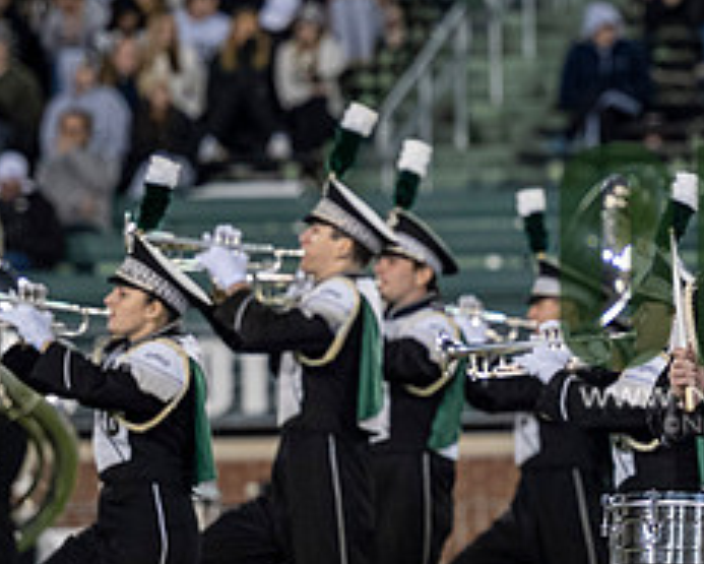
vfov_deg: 3.0
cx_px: 789
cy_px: 287
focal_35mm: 511
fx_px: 10652
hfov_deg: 3.8
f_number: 2.8
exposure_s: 1/500
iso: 800
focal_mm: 145
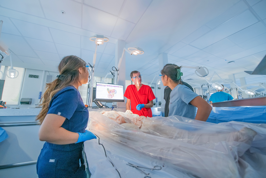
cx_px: 133
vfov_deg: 81.2
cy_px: 89
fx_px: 103
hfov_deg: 104.3
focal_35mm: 14
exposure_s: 1/80
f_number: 5.6
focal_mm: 14
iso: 1600
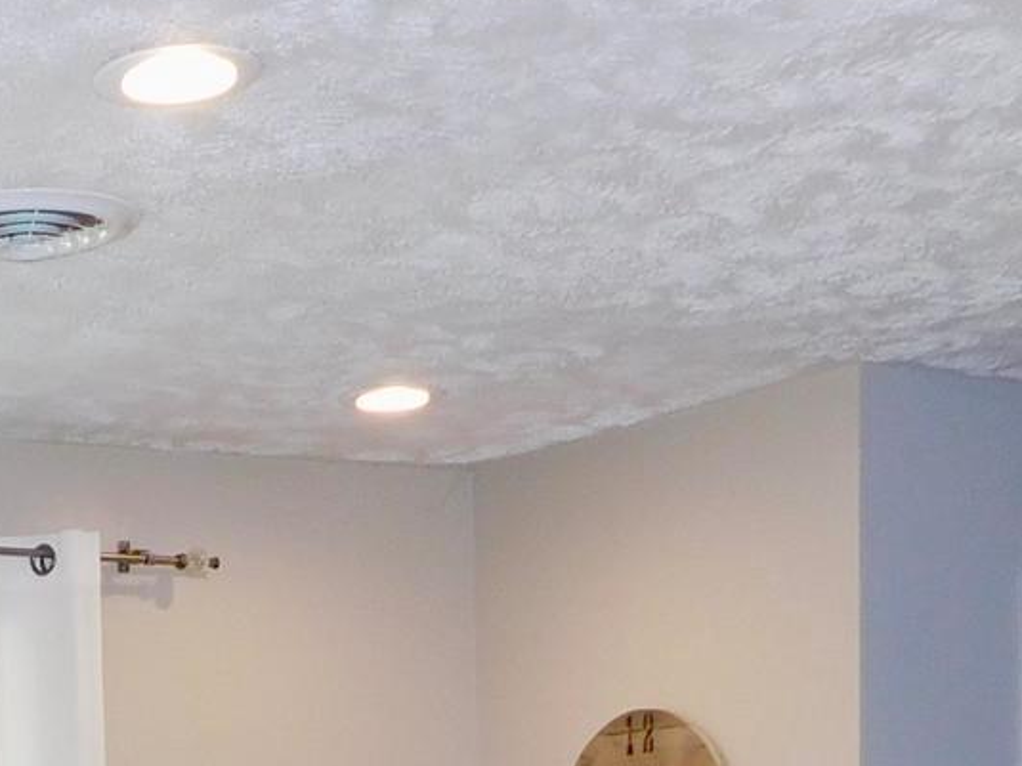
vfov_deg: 15.2
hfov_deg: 21.3
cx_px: -44
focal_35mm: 88
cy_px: 1240
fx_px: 2598
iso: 200
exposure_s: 1/30
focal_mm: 4
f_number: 3
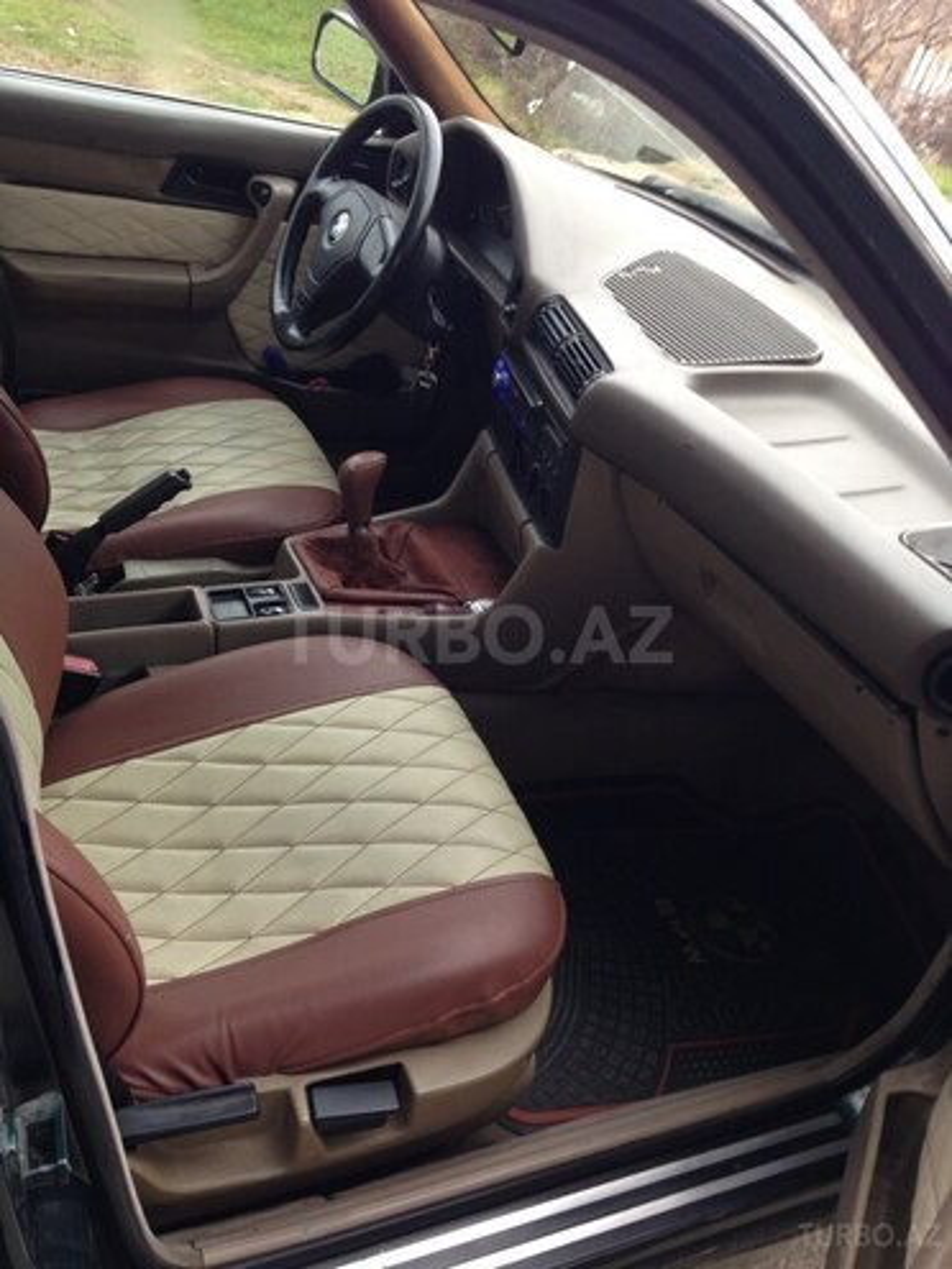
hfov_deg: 42.9
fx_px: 1210
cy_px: 634
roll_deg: -15.8
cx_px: 476
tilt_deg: -28.7
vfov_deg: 55.4
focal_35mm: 33
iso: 50
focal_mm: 4.12
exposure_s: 1/40
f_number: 2.4
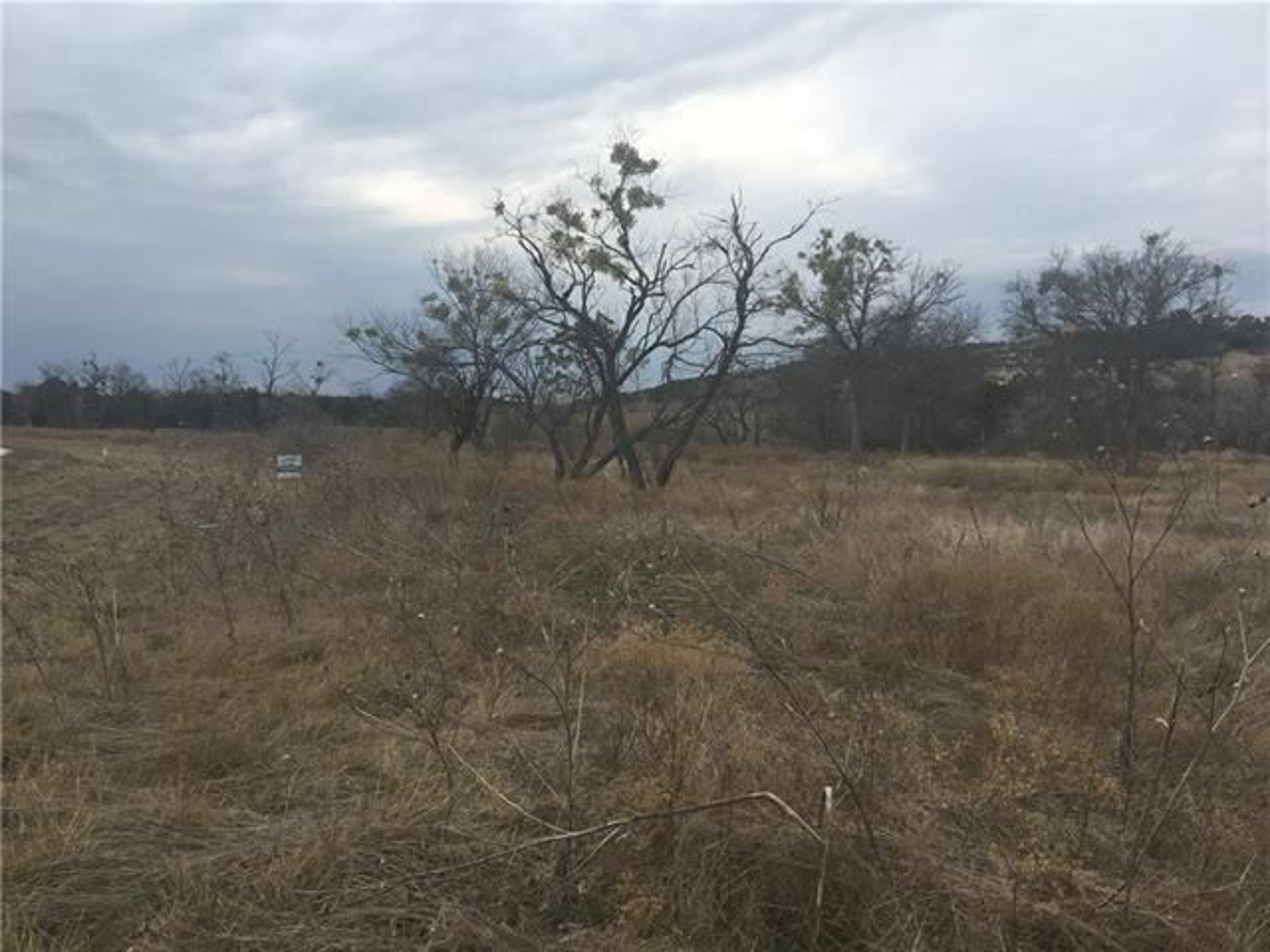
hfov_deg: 61.7
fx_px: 1064
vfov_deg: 48.2
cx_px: 635
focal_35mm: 29
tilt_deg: -2.5
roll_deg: -0.8
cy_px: 476
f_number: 2.2
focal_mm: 4.15
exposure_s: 1/927
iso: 25
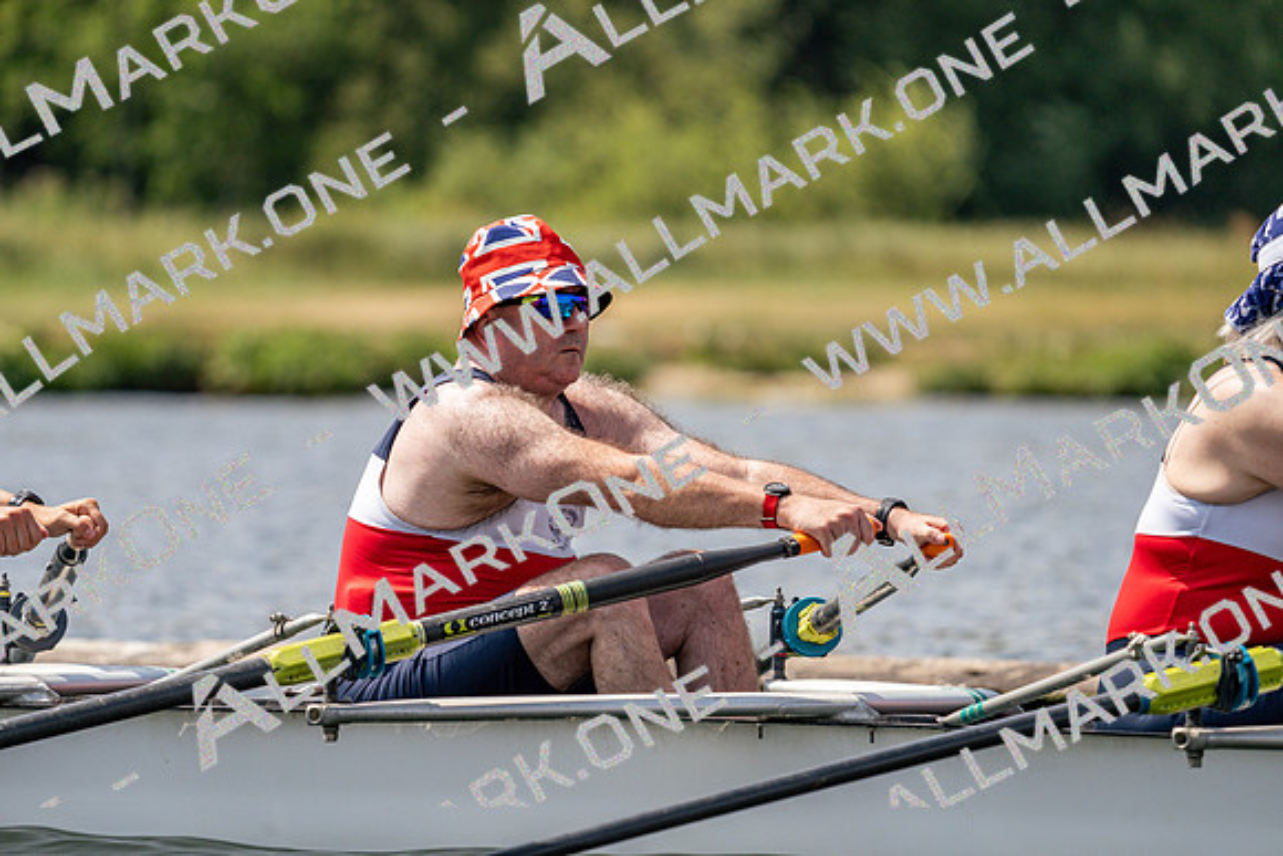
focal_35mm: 374
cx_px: 642
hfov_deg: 5.5
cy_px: 428
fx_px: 13331
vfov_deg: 3.7
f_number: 6.3
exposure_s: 1/1600
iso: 200
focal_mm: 374
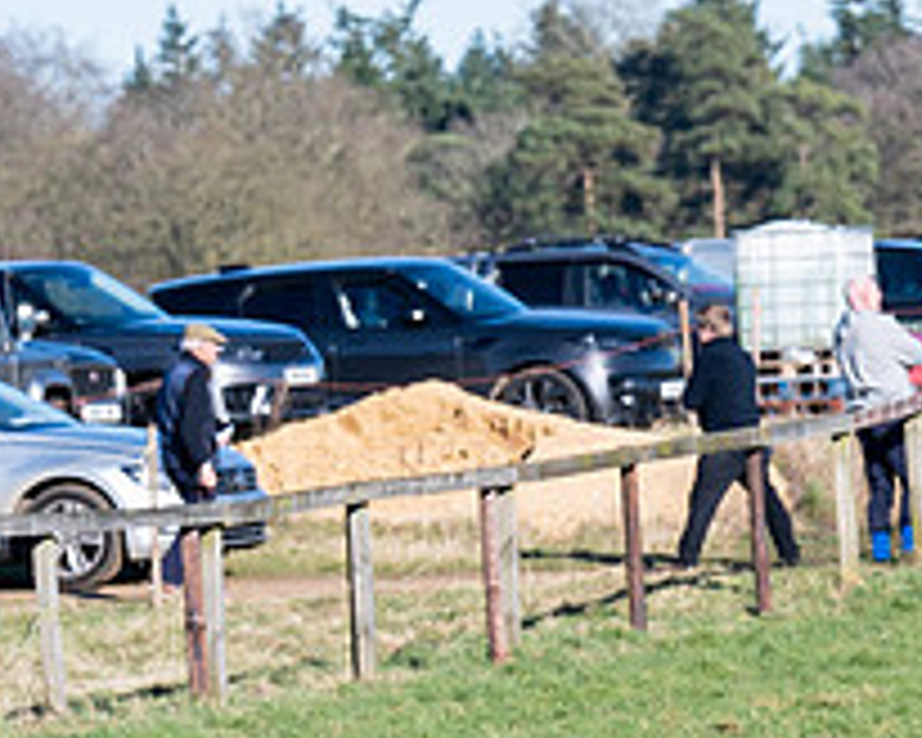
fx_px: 17382
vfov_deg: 2.4
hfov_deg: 3.0
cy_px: 745
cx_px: 1214
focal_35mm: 637
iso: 200
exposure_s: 1/1600
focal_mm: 135
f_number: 5
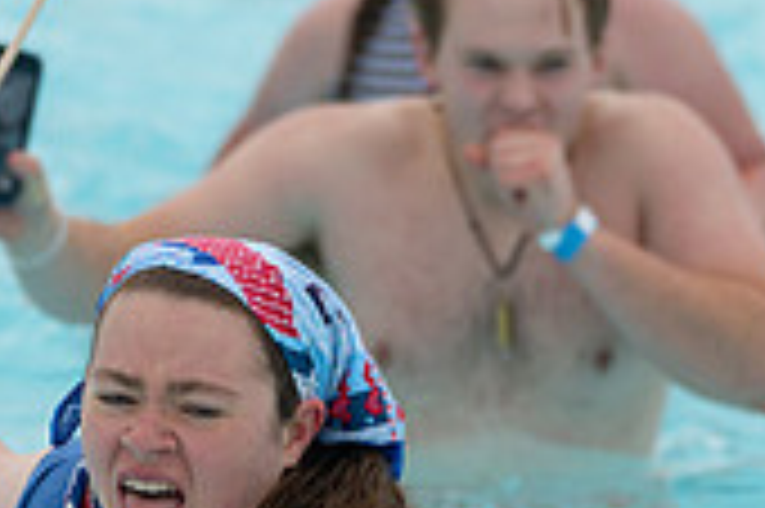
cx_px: 117
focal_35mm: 456
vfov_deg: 3.0
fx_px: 9680
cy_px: 310
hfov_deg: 4.5
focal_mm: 125
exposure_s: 1/800
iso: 72
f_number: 3.2
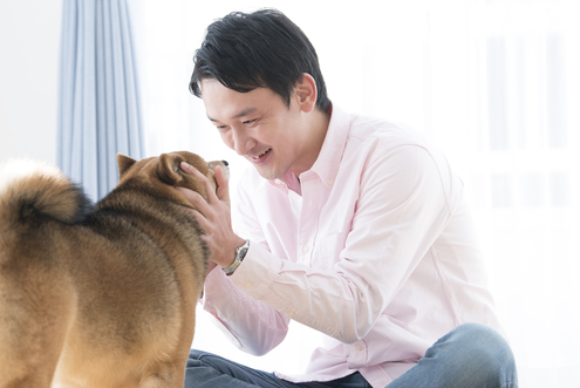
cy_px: 192
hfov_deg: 13.2
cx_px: 221
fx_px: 2499
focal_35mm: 155
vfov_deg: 8.9
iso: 640
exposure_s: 1/640
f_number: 4
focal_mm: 120
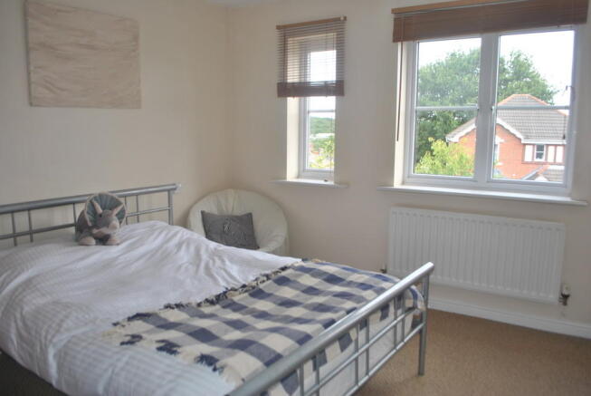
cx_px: 296
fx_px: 444
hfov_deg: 67.3
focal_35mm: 27
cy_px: 198
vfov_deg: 48.0
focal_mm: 18
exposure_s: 1/100
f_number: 4
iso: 100
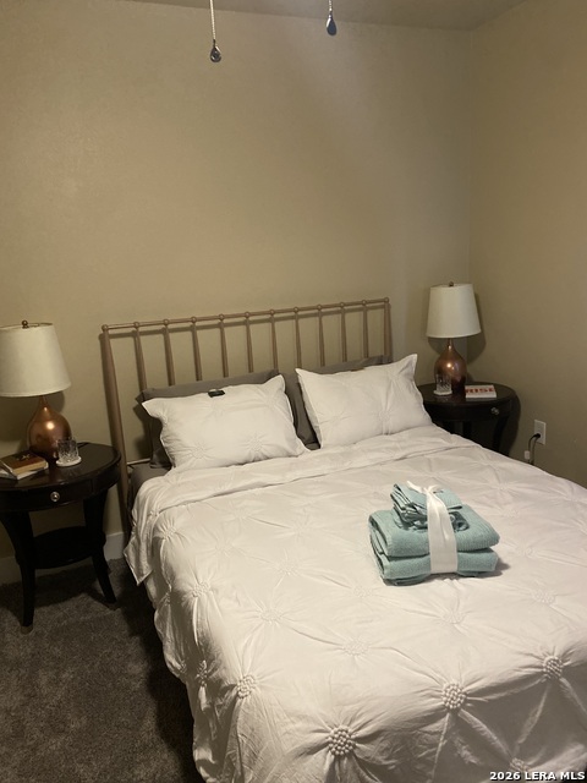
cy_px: 392
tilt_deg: -12.9
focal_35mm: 26
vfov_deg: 67.3
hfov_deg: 53.1
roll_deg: +3.9
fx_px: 588
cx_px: 294
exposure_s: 1/40
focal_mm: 4.25
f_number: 1.8
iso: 640
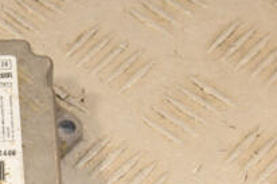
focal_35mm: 210
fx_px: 1615
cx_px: -58
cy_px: 203
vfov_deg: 6.5
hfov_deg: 9.7
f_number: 8
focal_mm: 48
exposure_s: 1/200
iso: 800
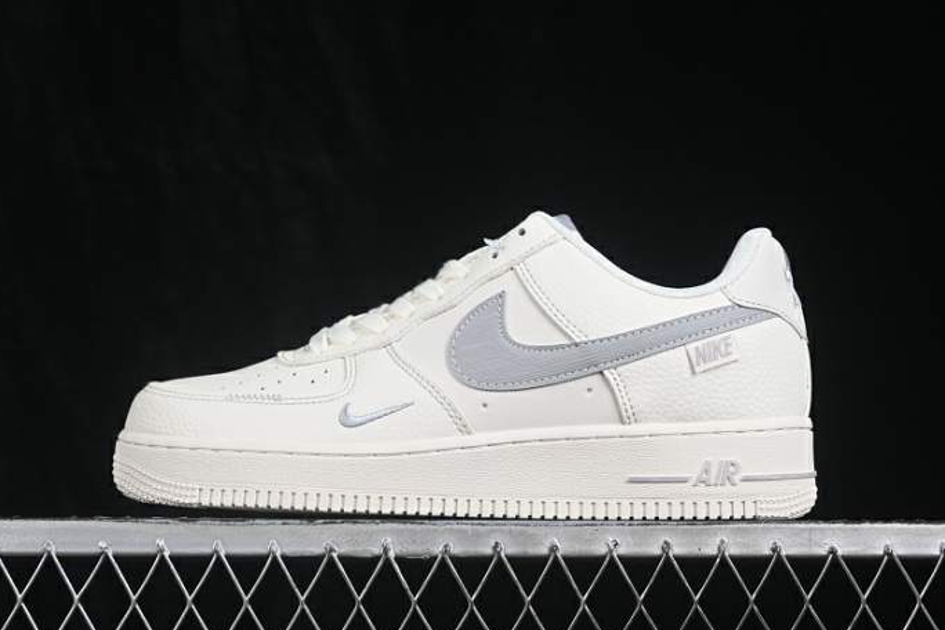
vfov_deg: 17.1
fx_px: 2100
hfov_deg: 25.4
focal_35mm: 80
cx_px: 472
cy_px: 309
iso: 160
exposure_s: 1/80
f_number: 8
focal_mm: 50
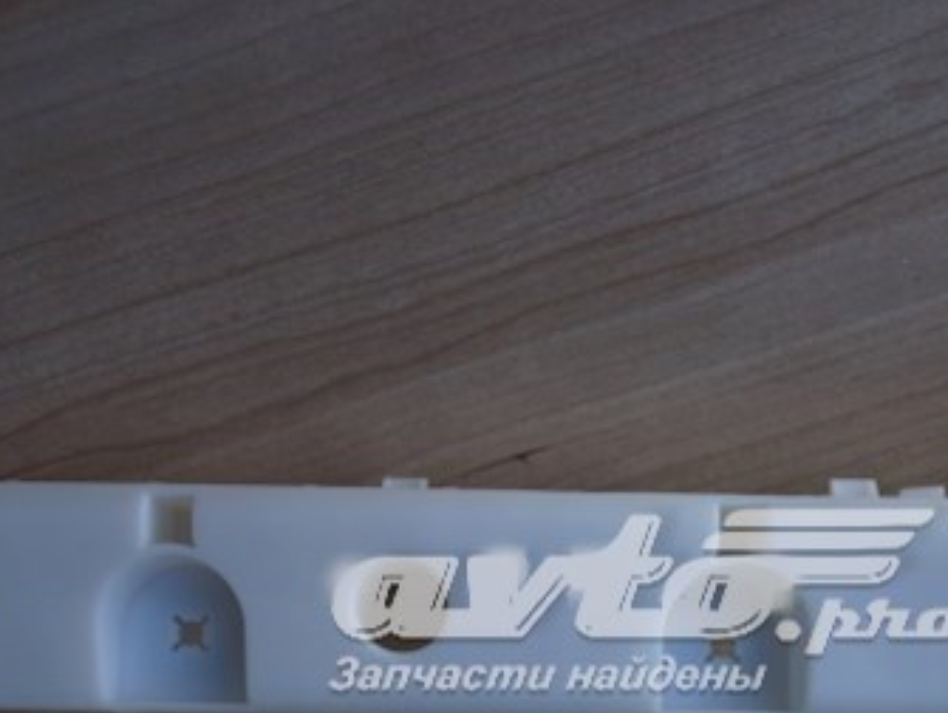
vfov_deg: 26.0
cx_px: 654
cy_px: 594
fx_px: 1508
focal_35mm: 55
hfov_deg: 34.5
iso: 100
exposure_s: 1/100
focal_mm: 20
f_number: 5
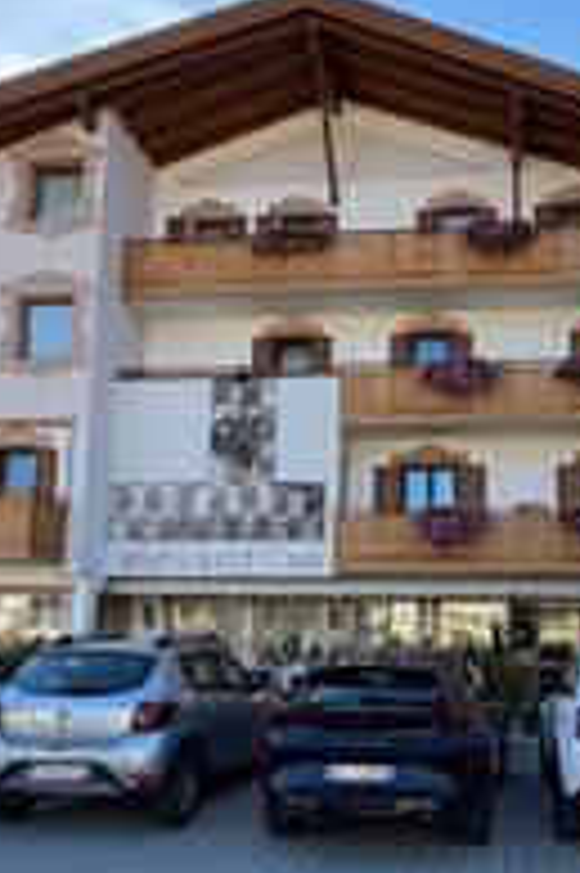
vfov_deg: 52.7
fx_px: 871
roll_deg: -0.1
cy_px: 540
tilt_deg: +6.4
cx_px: 432
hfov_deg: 36.0
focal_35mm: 36
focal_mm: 2.22
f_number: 2.2
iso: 50
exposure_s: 1/502
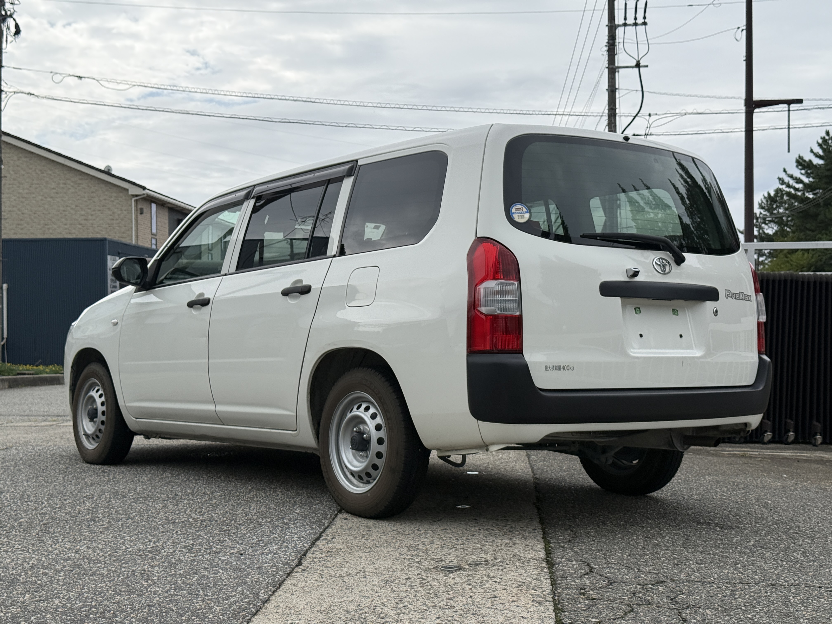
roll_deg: +0.3
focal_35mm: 48
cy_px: 312
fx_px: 1154
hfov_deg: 39.7
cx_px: 416
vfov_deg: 30.3
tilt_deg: +0.8
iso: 64
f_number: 1.78
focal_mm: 6.76
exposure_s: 1/5587
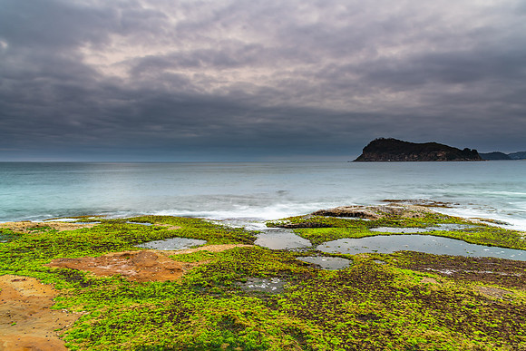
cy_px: 176
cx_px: 263
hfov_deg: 71.9
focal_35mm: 25
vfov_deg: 51.7
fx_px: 363
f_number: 8
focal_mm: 24
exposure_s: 1.6
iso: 100
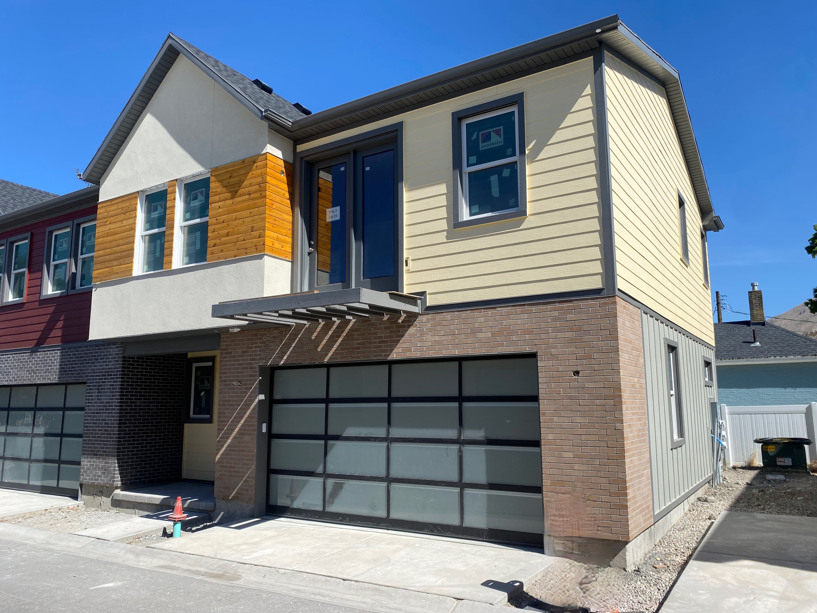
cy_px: 306
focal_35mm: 26
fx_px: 614
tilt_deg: +10.3
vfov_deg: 53.1
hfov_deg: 67.3
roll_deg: +0.8
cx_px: 408
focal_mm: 4.25
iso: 32
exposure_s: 1/2967
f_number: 1.8
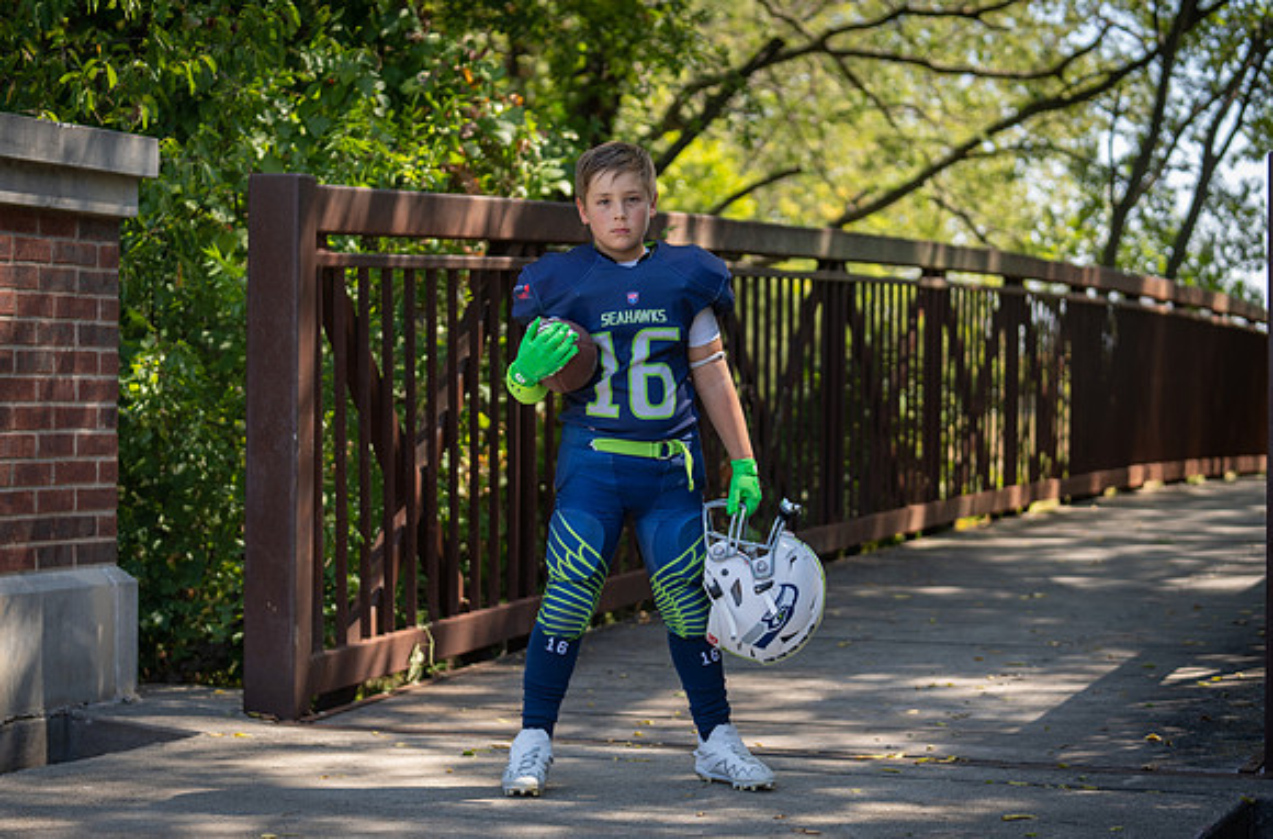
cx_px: 636
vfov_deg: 17.8
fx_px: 2685
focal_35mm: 76
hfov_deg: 26.7
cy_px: 428
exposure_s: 1/320
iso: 100
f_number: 2.8
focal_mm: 70
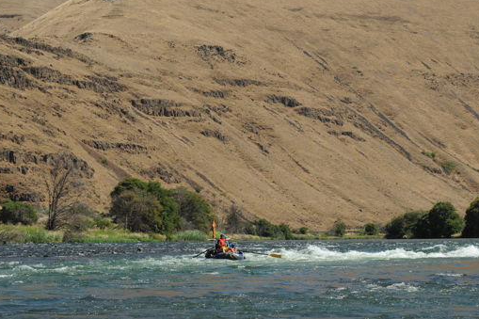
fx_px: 1463
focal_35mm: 110
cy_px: 72
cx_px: 319
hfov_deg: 18.5
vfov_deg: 12.4
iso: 200
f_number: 9
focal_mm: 70
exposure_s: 1/500
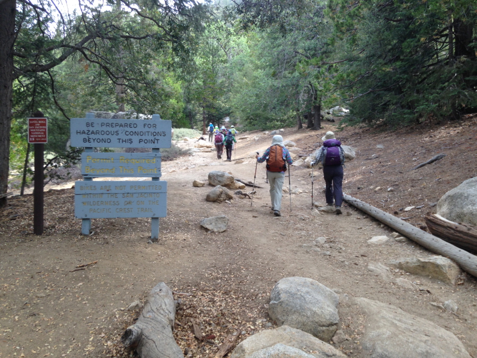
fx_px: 455
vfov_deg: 42.9
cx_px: 238
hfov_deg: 55.4
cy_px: 179
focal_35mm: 33
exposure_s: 1/142
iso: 50
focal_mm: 4.12
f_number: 2.4
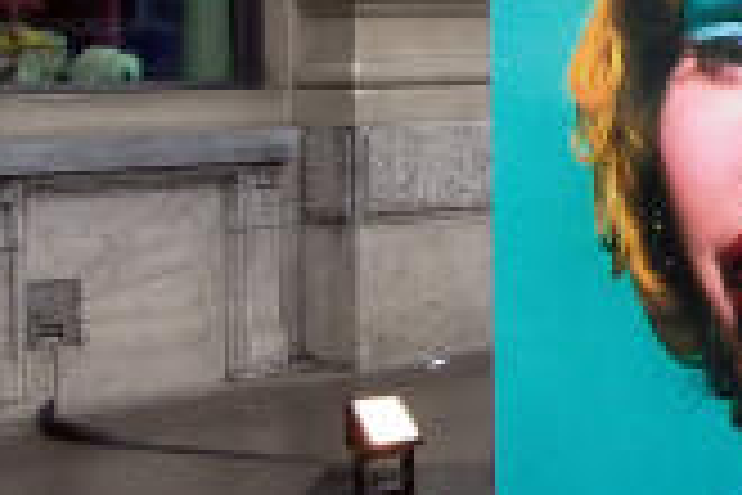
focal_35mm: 122
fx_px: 2514
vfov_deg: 11.1
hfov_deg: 16.2
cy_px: -14
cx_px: 850
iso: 100
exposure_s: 1/196
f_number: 4.27
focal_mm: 8.89
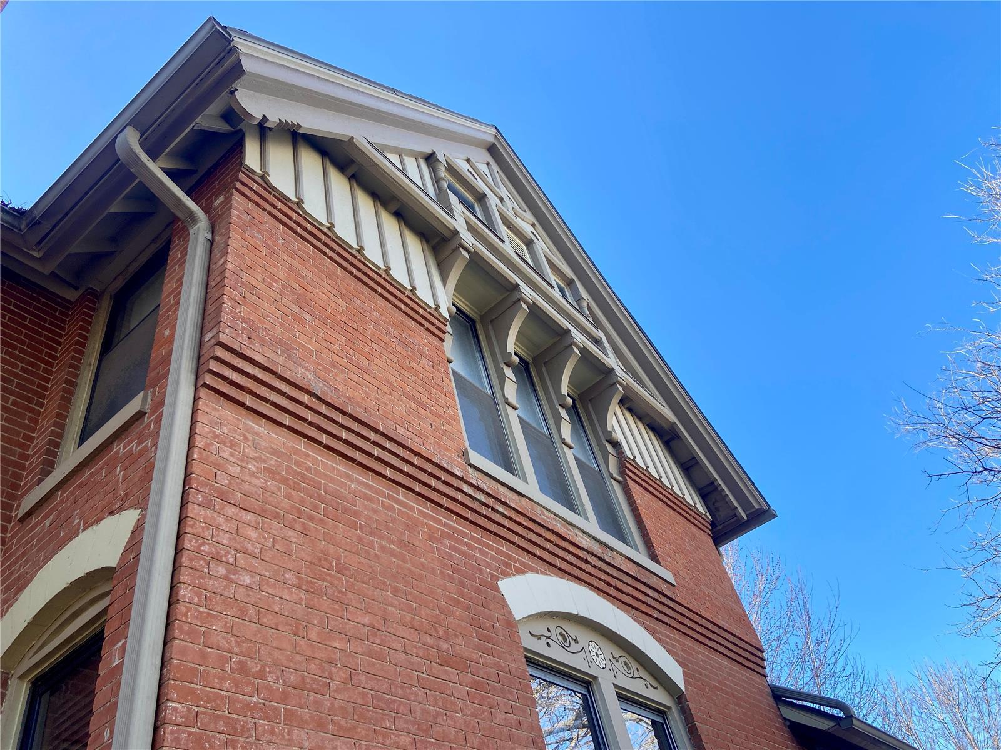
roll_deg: +16.7
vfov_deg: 53.1
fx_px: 752
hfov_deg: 67.3
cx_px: 500
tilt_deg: +44.5
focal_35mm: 26
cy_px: 375
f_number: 1.8
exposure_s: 1/565
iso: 32
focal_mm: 4.25
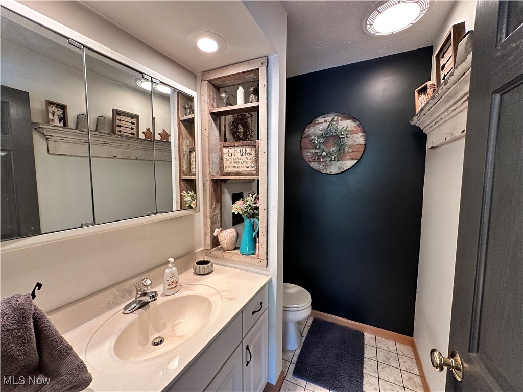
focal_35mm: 14
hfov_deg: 102.1
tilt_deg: -4.5
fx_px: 212
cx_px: 262
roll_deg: +0.7
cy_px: 196
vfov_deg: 85.7
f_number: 2.2
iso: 250
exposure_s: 1/60
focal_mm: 2.22
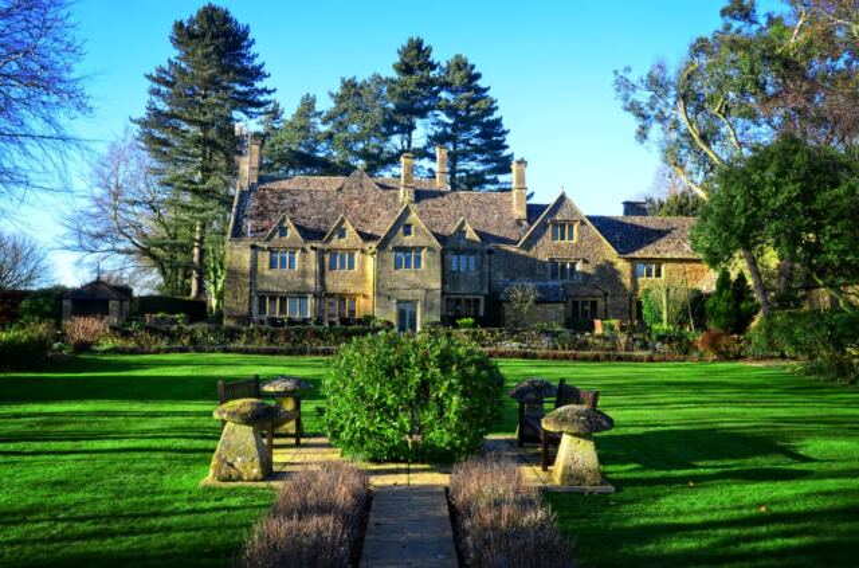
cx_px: 430
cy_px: 284
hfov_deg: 53.3
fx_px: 857
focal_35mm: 36
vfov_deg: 36.7
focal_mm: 24
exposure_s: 1/15
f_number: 16
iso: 100
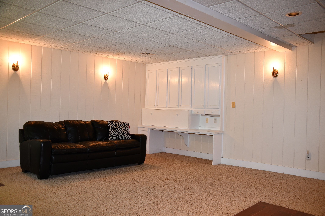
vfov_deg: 40.0
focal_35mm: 33
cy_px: 108
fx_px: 298
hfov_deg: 57.2
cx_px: 162
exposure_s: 1/60
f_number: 4
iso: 900
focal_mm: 22
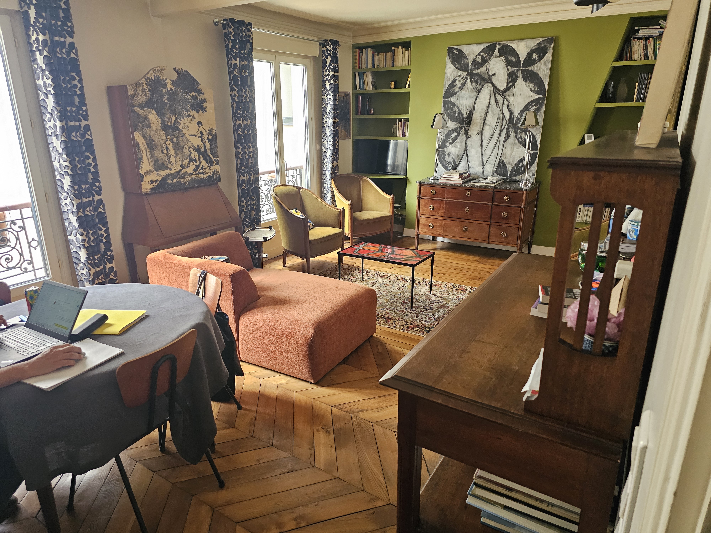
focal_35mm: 23
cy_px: 266
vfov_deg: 58.9
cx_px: 356
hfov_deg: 73.9
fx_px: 472
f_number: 1.7
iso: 1250
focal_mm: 6.3
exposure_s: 1/240
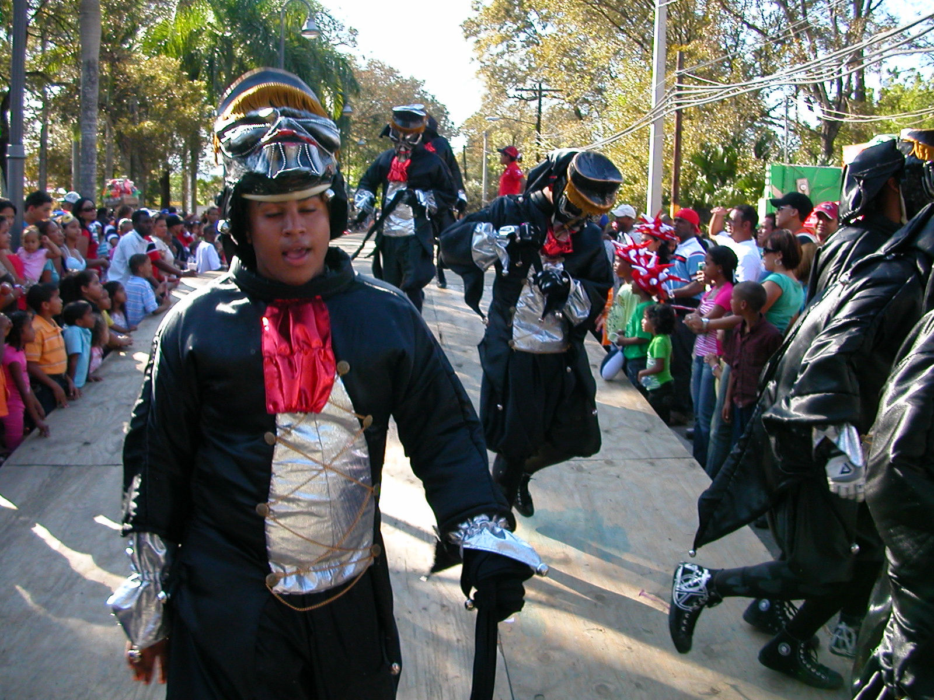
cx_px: 467
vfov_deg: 38.7
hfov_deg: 50.1
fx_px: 998
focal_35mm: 37
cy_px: 350
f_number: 2.7
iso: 100
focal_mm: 5.6
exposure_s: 1/288
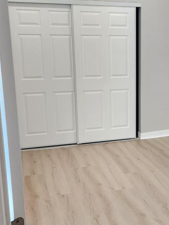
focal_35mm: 53
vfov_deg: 36.1
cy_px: 120
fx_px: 345
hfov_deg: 26.7
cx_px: 147
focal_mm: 6.4
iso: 200
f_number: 1.8
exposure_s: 1/120
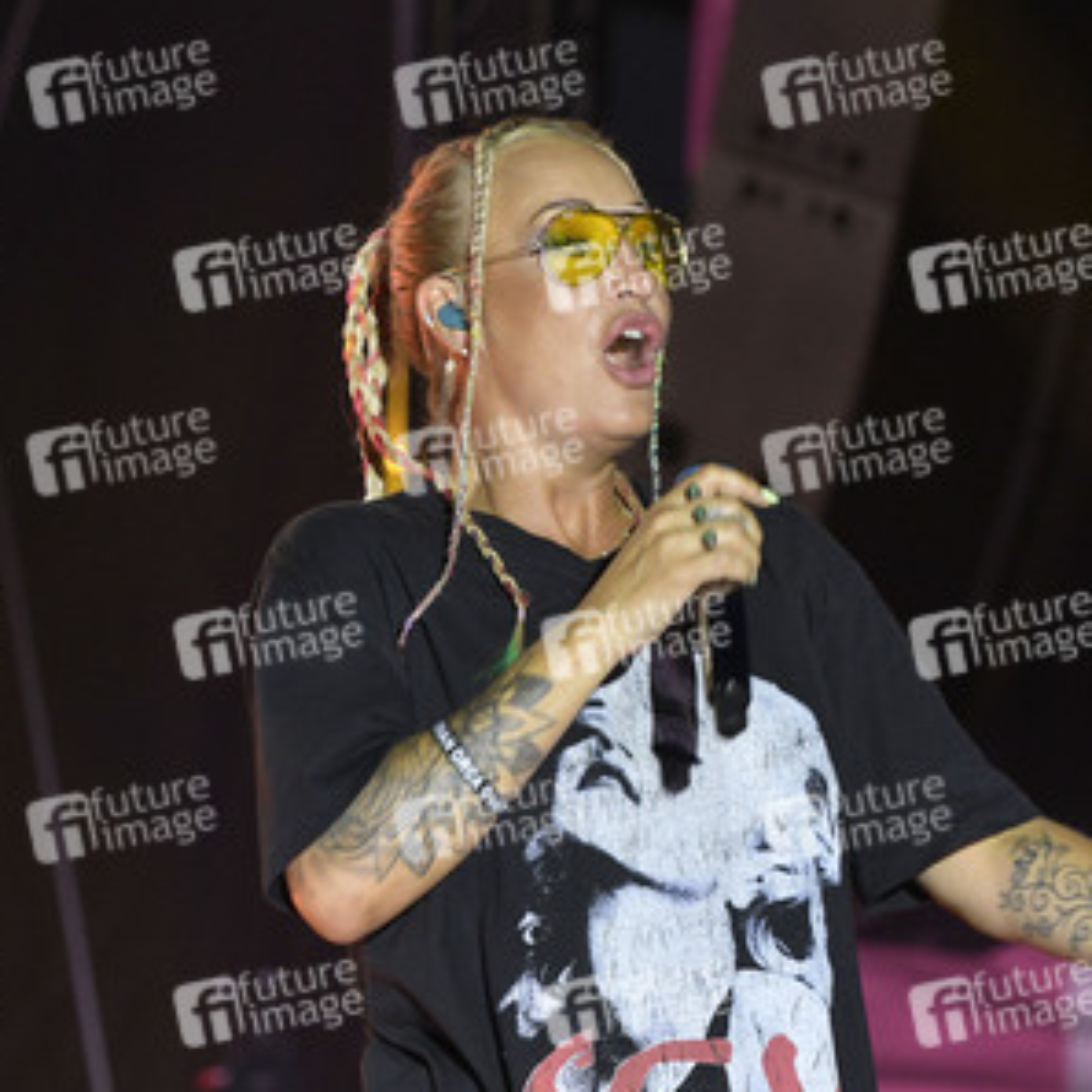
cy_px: 544
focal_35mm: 206
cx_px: 539
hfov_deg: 8.5
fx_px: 7352
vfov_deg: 8.5
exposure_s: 1/250
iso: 2000
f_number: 5.6
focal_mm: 160
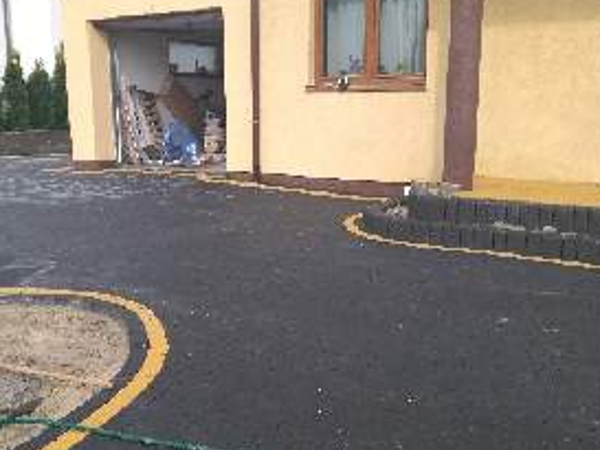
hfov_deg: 45.7
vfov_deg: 35.1
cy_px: 261
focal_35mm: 41
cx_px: 262
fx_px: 711
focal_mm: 2.96
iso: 100
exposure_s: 1/780
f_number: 2
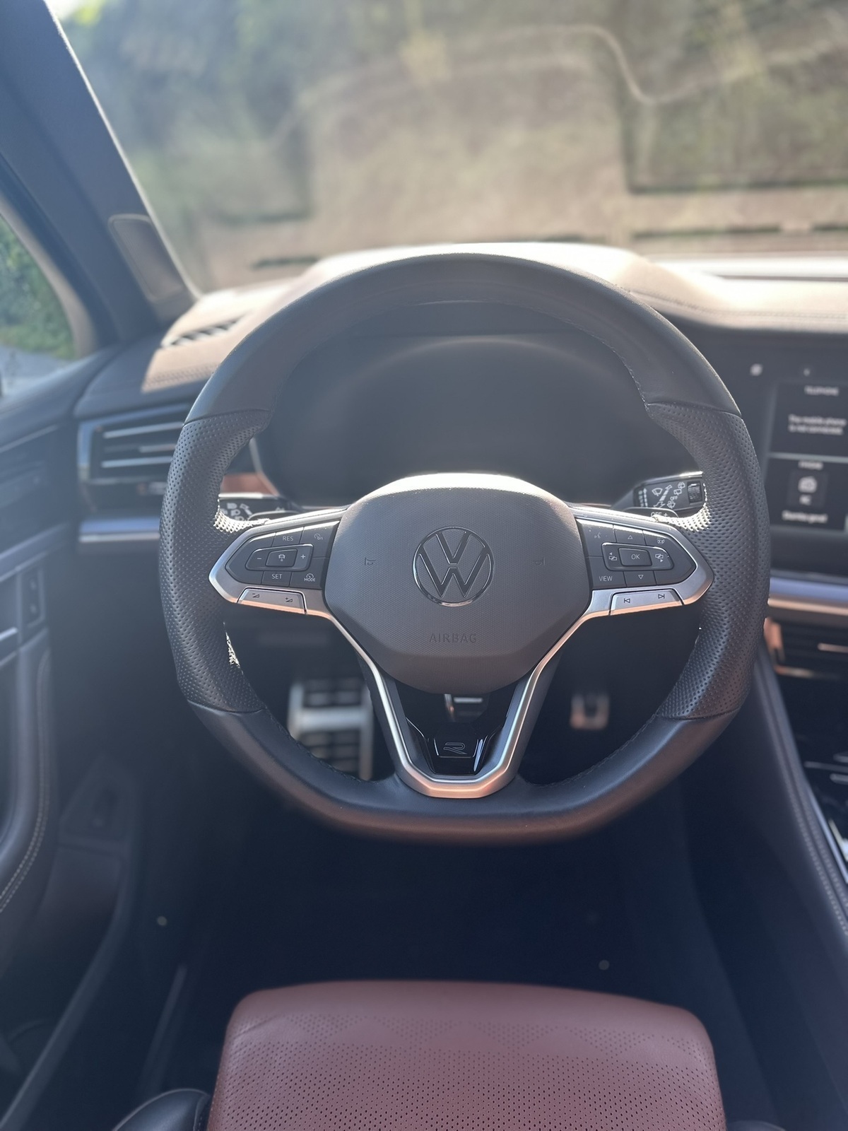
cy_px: 566
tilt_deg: -23.6
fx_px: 784
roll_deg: +3.9
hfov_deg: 56.8
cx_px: 424
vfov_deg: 71.6
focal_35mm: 24
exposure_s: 1/185
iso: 64
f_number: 1.78
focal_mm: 6.86
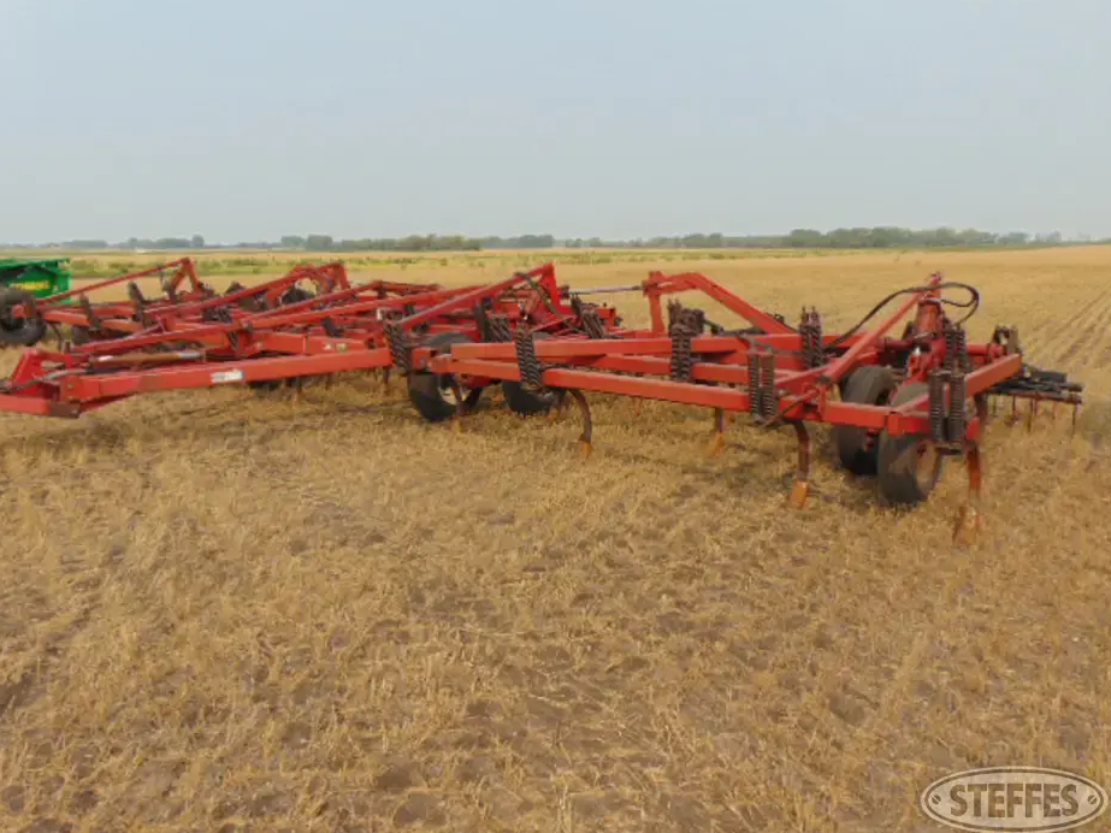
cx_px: 556
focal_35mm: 26
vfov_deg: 53.1
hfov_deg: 67.3
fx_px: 834
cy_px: 415
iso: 80
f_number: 7.7
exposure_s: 1/250
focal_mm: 4.5
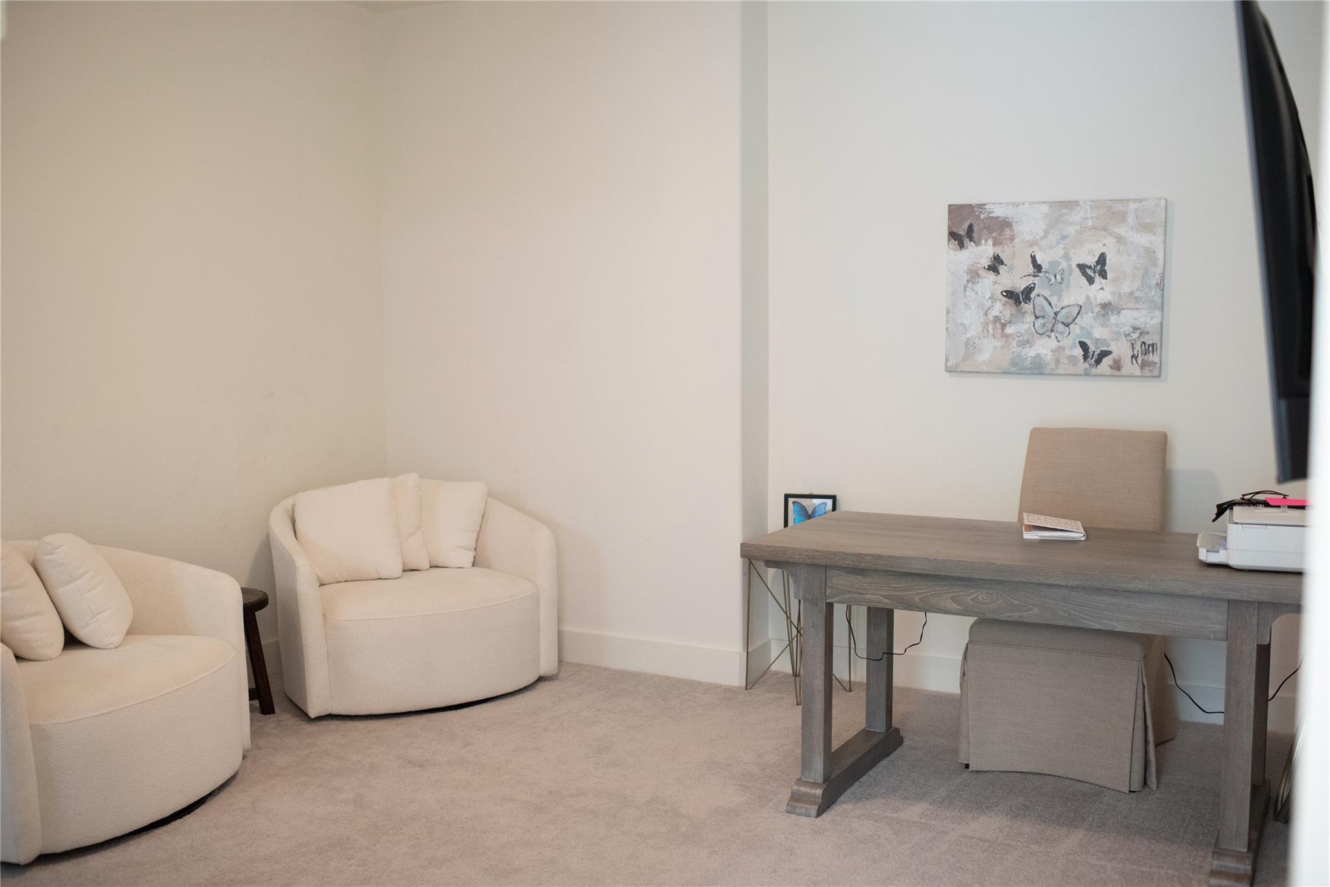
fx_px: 1293
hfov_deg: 54.4
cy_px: 444
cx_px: 665
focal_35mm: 35
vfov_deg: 37.9
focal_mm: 35
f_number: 2.8
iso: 1600
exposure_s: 1/400
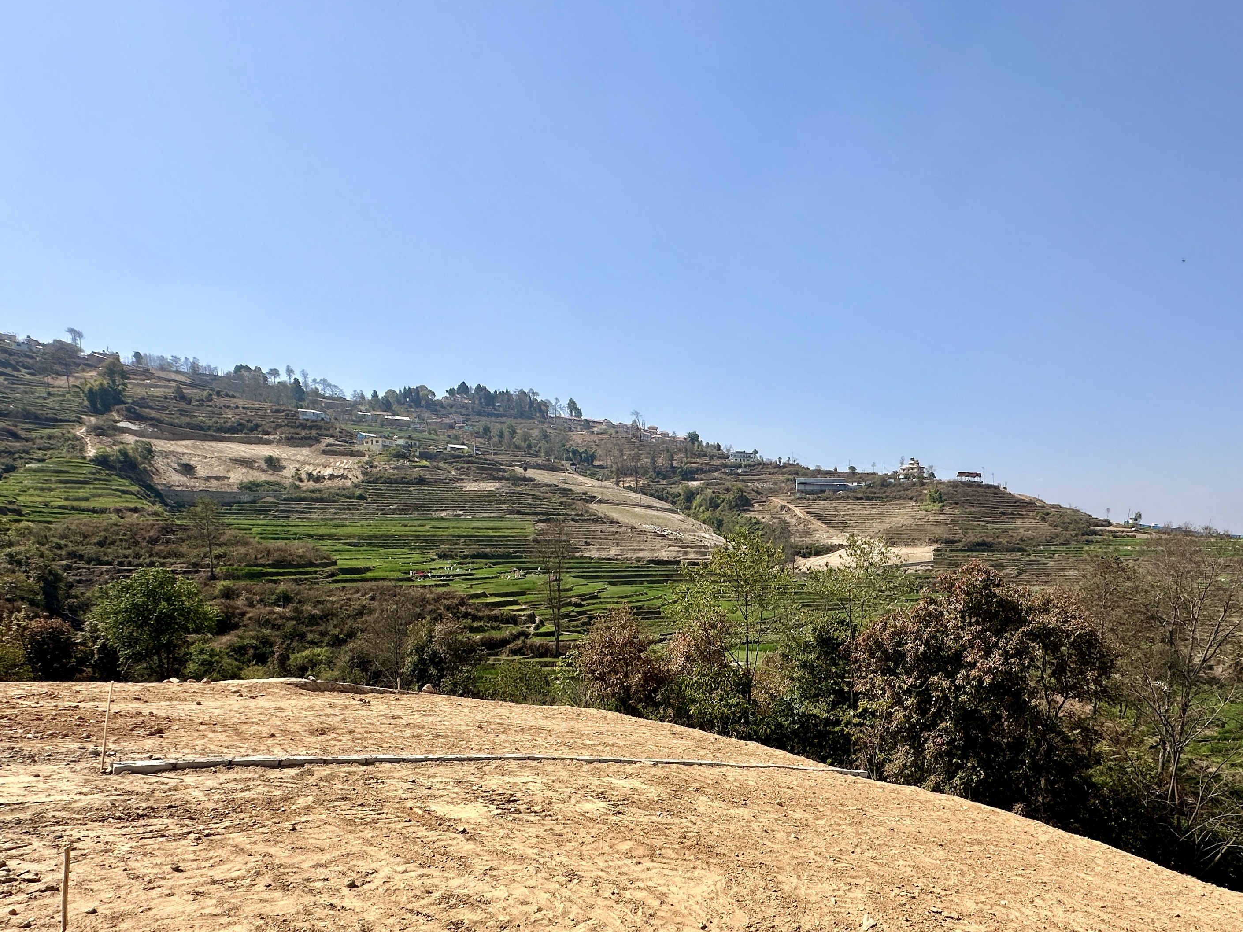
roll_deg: +0.2
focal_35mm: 20
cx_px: 747
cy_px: 636
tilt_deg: -6.4
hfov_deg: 80.7
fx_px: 718
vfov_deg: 63.9
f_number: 2.2
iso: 50
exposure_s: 1/1855
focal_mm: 2.22
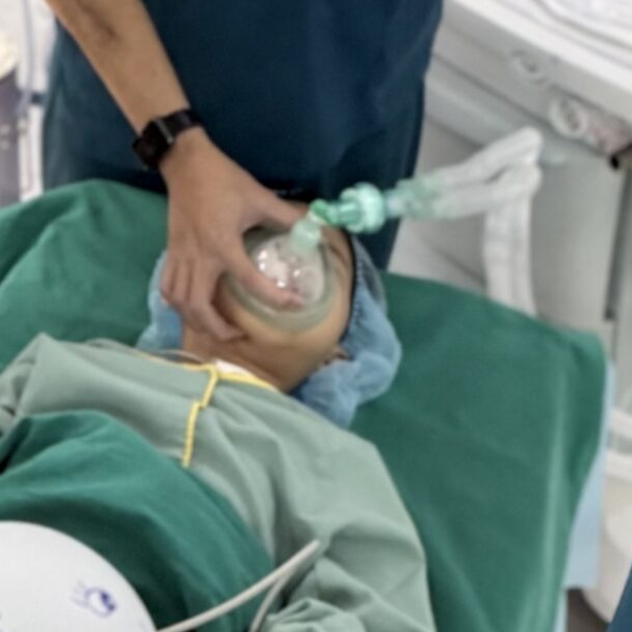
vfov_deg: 19.9
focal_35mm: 85
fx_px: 1756
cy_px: 30
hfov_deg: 20.1
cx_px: 84
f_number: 1.9
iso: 125
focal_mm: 2.69
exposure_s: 1/50
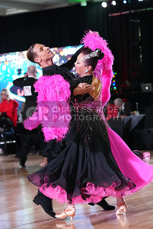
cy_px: 114
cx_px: 76
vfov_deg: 17.1
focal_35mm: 120
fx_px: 764
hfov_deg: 11.4
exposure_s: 1/400
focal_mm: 120
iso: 6400
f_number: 4
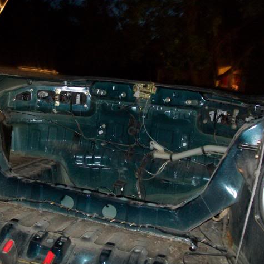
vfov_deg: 39.2
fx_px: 371
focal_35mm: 43
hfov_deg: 38.8
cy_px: 133
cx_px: 93
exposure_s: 1/2
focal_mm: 6
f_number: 2.7
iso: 160
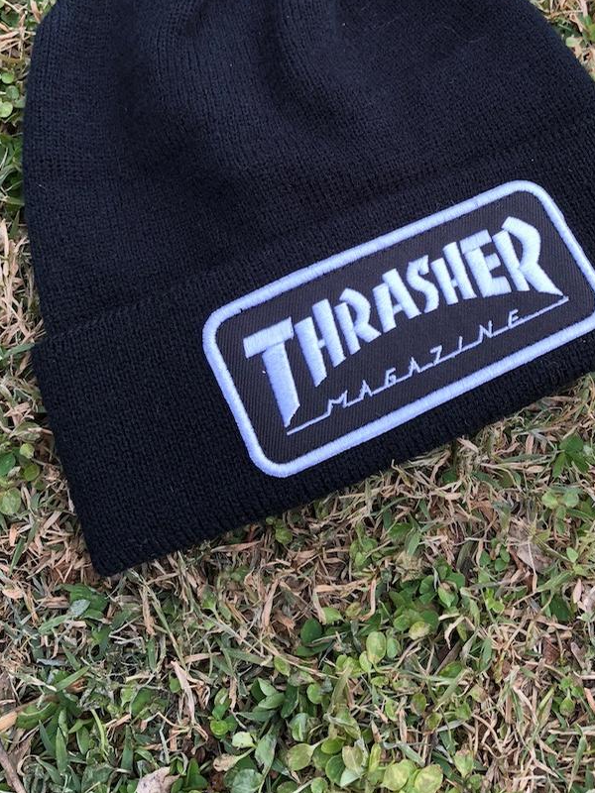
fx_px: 963
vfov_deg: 43.4
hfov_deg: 34.1
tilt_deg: -67.7
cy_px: 203
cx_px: 379
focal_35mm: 42
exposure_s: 1/120
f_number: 1.8
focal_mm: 3.99
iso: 50
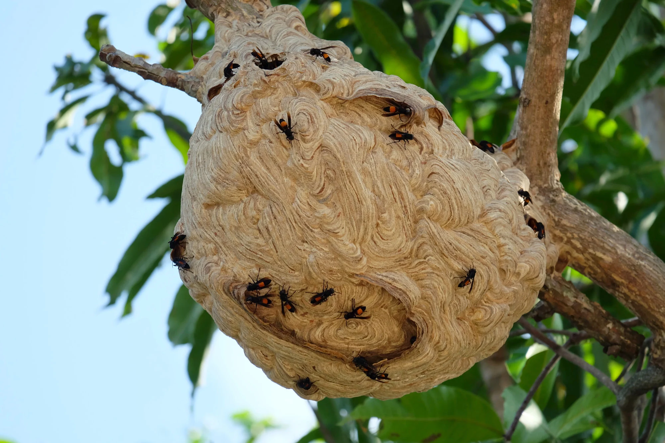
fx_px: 6372
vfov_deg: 4.0
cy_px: 222
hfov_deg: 6.0
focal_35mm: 345
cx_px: 332
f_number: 6.7
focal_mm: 230
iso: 400
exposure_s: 1/320
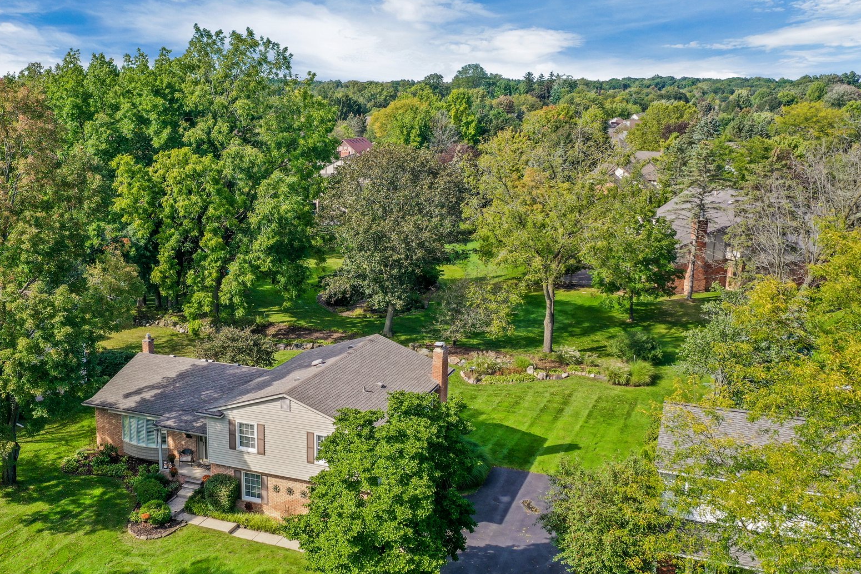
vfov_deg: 35.9
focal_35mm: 37
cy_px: 312
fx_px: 885
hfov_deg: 51.4
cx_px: 324
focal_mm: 10.26
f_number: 5
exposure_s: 1/160
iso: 100
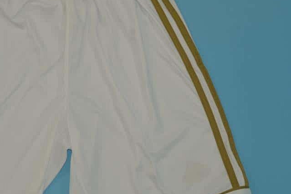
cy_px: 84
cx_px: 67
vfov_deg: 19.2
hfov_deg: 28.0
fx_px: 574
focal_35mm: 71
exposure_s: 1/100
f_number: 7.1
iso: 200
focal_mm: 28
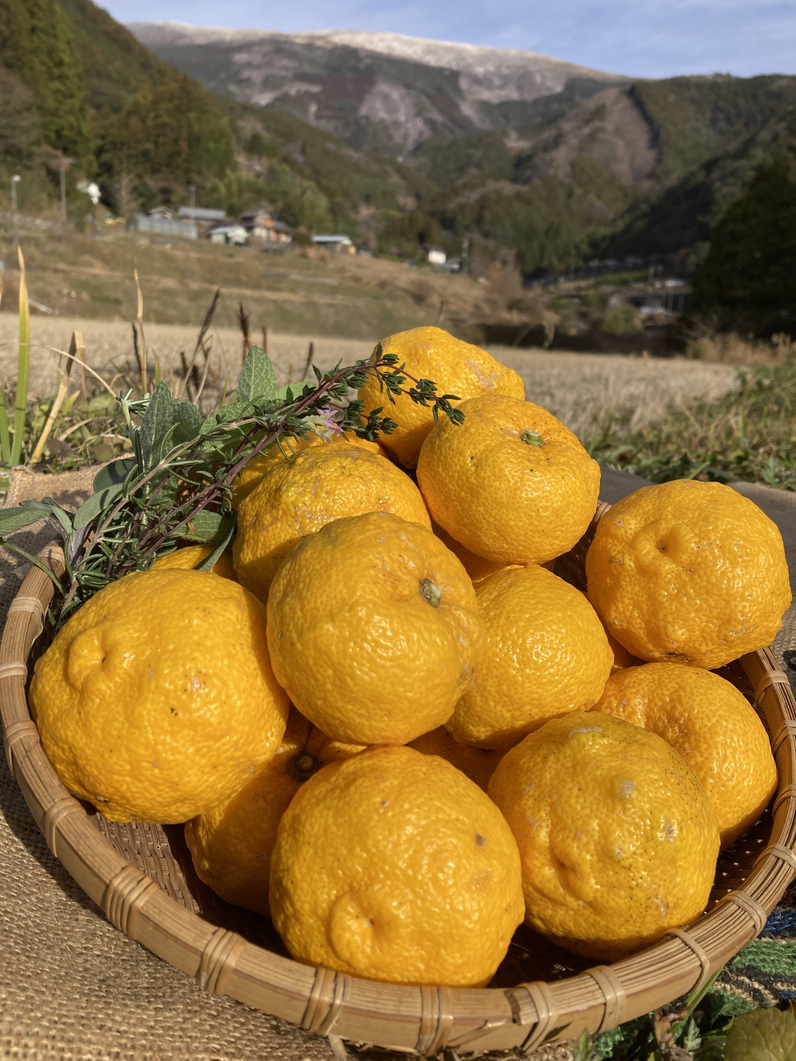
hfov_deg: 49.7
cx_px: 398
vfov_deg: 63.4
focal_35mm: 28
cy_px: 530
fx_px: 858
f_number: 1.8
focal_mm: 3.99
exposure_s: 1/3003
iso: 20
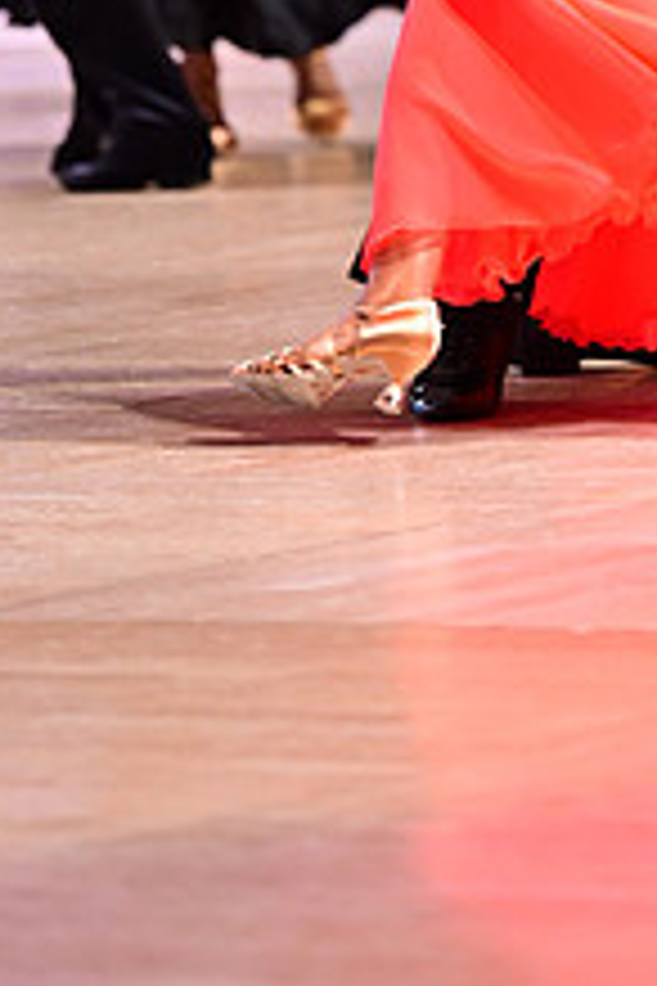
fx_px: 11223
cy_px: -243
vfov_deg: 5.0
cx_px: 554
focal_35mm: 410
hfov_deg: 3.4
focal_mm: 155
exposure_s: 1/400
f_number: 2.8
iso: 1600
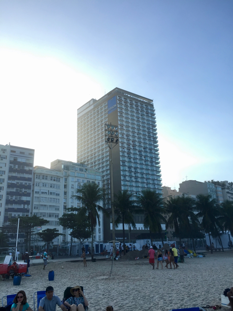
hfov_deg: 48.2
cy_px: 156
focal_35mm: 29
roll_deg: +2.9
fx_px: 260
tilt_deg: +20.8
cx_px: 116
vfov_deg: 61.7
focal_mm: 4.15
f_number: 2.2
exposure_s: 1/565
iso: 32
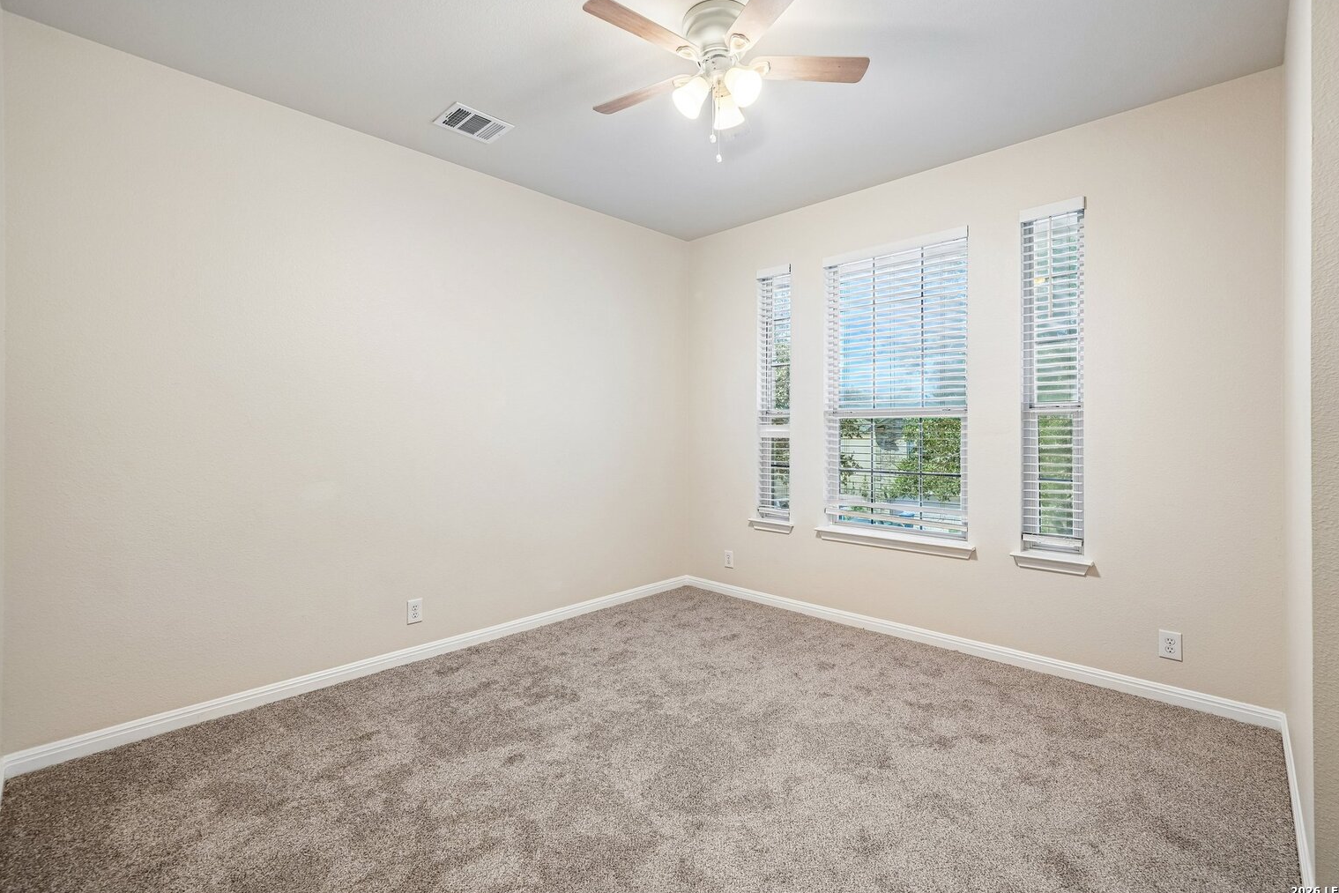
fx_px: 595
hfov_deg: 96.7
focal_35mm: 16
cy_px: 422
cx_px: 670
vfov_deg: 73.7
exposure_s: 1/10
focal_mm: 15
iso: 500
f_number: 8
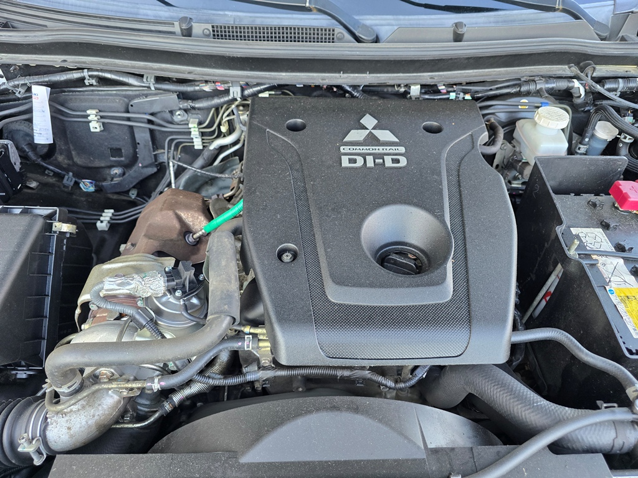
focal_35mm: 23
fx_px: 424
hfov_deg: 73.9
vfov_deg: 58.9
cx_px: 319
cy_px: 239
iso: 200
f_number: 1.7
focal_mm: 6.3
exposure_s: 1/180
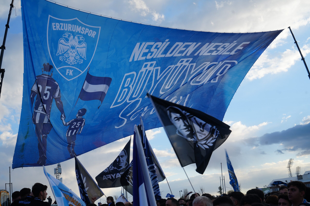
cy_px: 103
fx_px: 405
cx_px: 155
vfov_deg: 28.7
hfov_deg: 41.9
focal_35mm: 47
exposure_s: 1/100
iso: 100
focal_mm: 47
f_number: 7.1
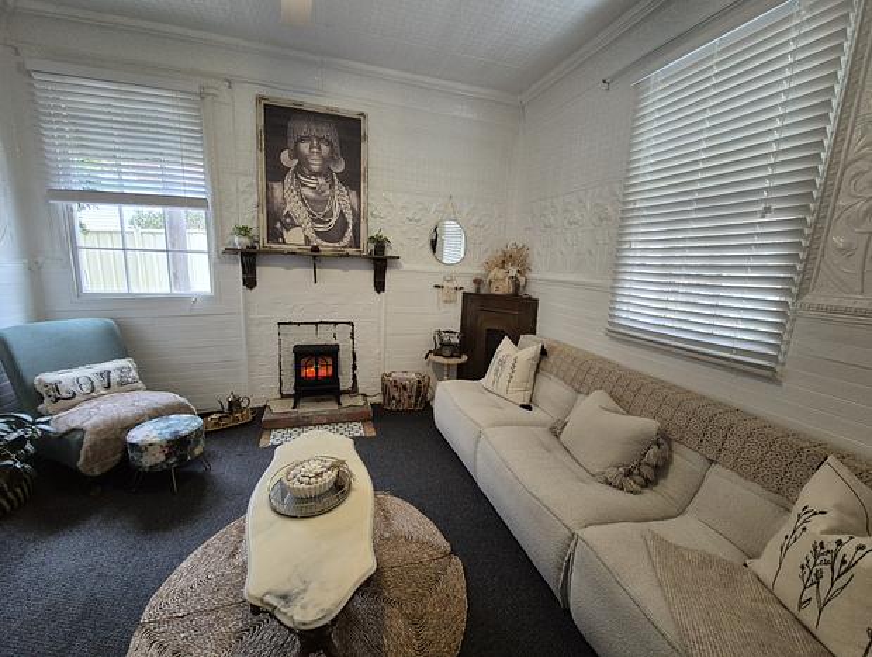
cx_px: 436
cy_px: 328
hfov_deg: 106.1
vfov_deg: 90.1
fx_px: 328
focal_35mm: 13
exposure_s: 1/50
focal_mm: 2.2
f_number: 2.2
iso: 640
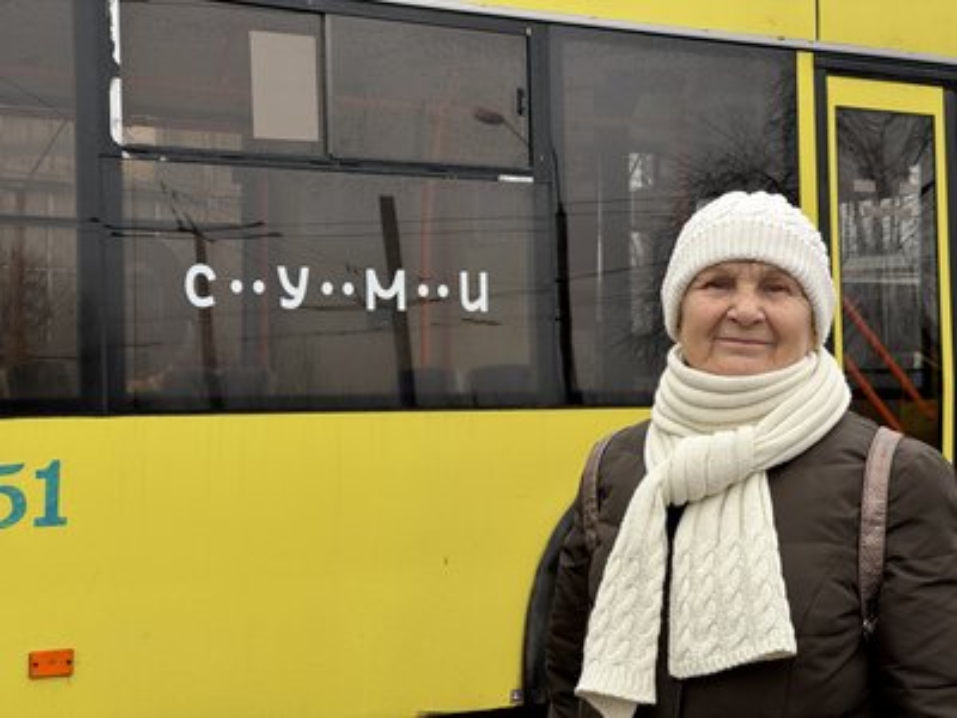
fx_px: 2129
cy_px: 359
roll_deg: -1.1
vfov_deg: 19.1
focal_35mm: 77
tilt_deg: -0.1
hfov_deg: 25.3
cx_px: 478
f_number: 2.8
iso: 25
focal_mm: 9
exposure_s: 1/99
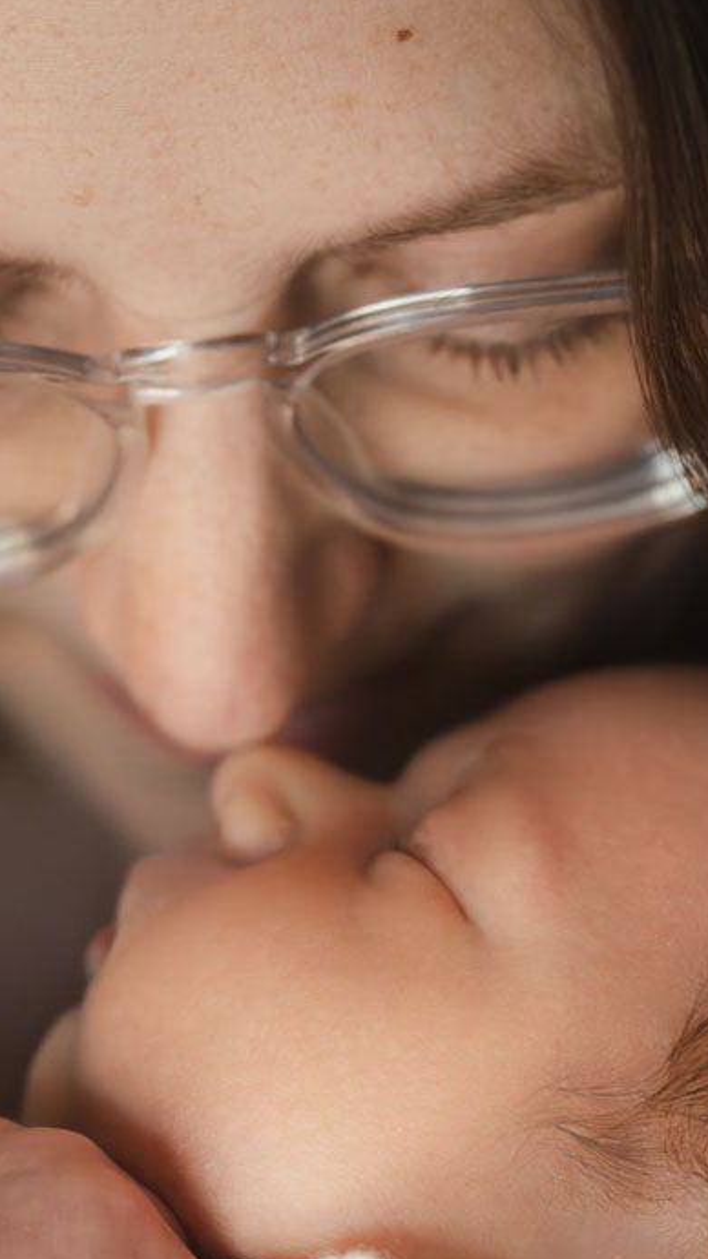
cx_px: 378
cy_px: 524
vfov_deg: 25.9
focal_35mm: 82
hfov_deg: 14.7
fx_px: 2737
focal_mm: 45
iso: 2500
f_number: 3.5
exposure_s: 1/200
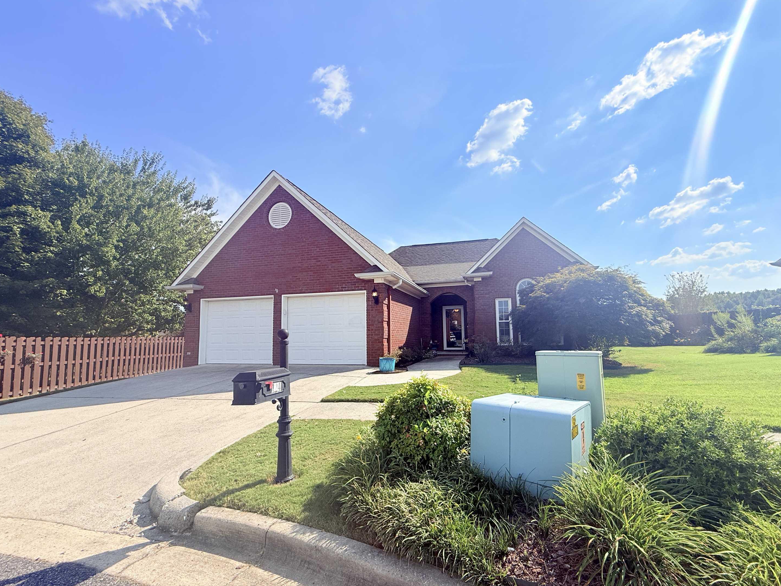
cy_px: 303
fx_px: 338
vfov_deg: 81.7
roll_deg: +0.9
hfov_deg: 98.1
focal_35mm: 15
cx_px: 413
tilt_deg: +5.4
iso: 50
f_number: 2.2
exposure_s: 1/2506
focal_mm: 2.22
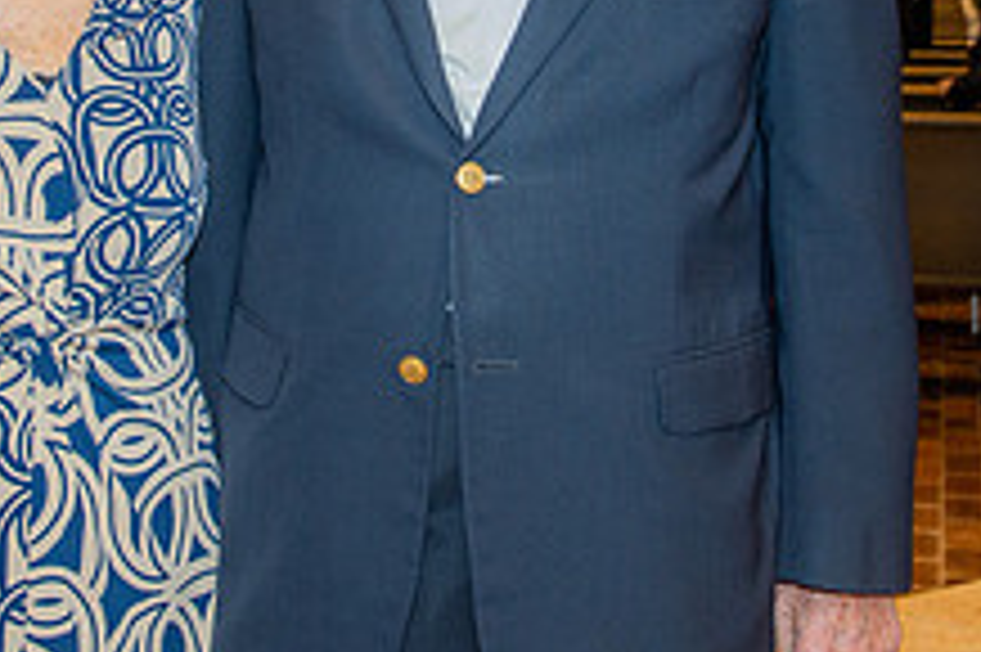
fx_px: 2097
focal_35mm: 77
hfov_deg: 26.3
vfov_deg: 17.1
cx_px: 418
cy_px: -58
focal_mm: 29
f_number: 5.6
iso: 1600
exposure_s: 1/125
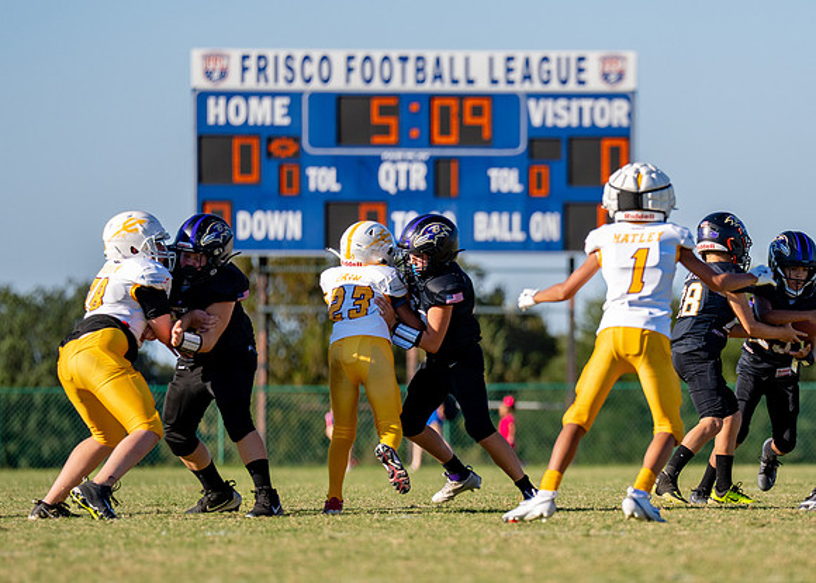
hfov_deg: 5.3
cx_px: 692
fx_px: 8849
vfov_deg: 3.8
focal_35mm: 382
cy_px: 369
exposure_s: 1/3200
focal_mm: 200
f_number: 2.8
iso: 160
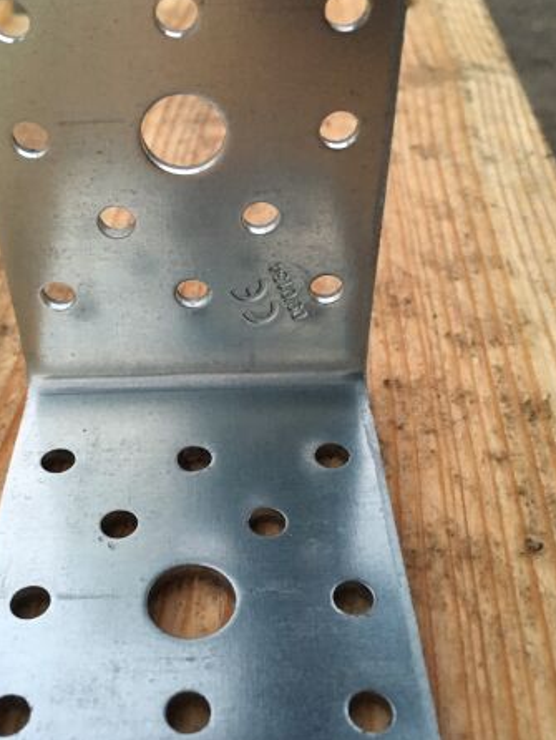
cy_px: 382
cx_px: 201
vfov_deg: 47.8
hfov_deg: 36.6
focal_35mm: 39
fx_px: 834
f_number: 2.2
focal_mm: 4.15
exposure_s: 1/17
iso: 200
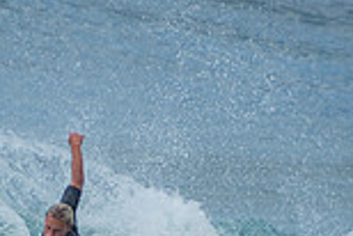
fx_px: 22220
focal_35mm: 2264
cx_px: 55
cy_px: 281
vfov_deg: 0.6
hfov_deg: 0.9
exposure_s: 1/1250
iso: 200
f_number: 5.6
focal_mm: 400
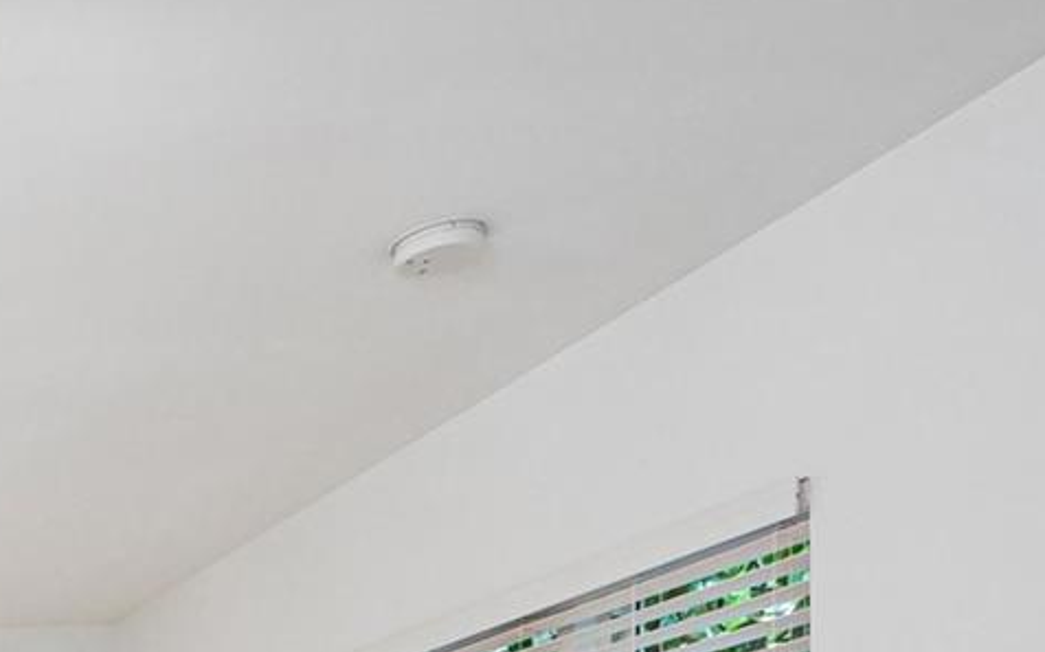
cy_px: 979
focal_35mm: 48
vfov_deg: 22.2
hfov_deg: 28.0
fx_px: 1366
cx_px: -525
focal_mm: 7
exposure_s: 1/5
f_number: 6.3
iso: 100
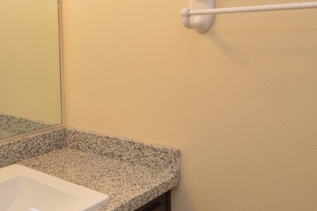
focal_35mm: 41
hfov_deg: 45.1
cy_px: 72
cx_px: 63
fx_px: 361
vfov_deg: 32.3
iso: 400
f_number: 4.5
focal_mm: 10
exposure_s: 1/80
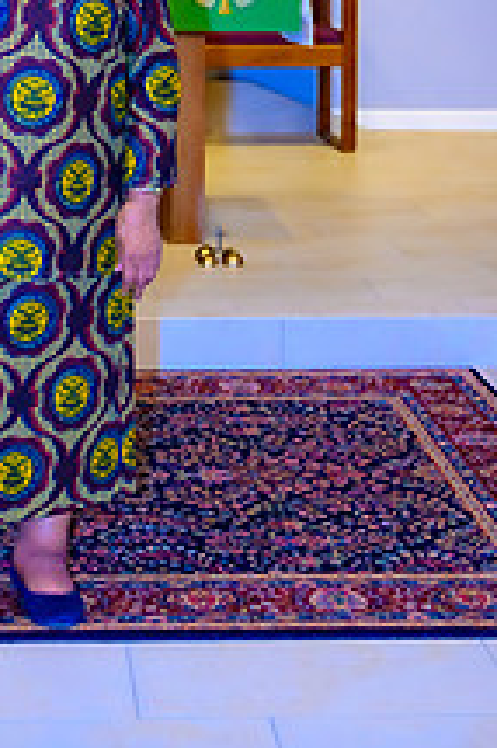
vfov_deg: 22.2
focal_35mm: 88
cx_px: 73
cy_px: -24
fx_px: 1825
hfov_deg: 15.4
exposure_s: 1/80
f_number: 2.8
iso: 560
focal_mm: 28
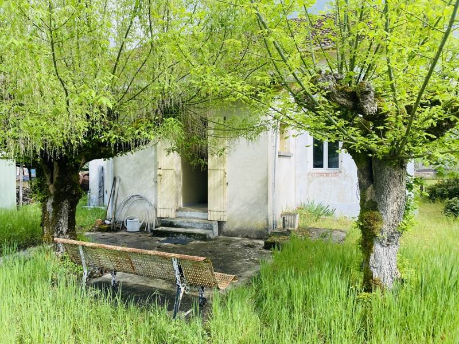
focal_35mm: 26
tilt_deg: -1.6
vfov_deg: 53.1
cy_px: 172
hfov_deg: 67.3
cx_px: 230
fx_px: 345
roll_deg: -0.1
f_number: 1.8
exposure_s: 1/738
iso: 32
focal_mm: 4.25
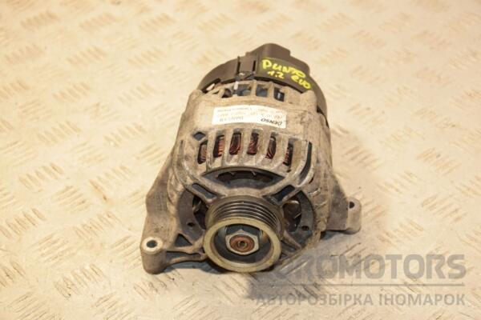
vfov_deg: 18.2
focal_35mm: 75
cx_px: 240
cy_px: 160
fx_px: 1002
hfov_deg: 27.0
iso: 800
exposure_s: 1/200
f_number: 5.6
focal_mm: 50
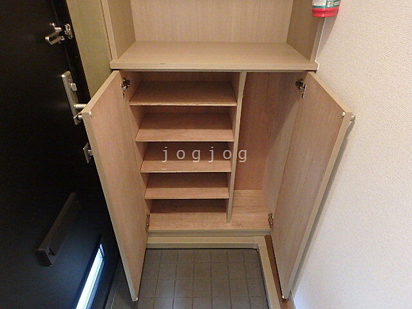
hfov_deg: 79.0
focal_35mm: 21
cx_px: 206
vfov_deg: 63.4
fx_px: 250
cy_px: 154
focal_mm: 3.7
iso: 800
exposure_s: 1/15
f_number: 3.5
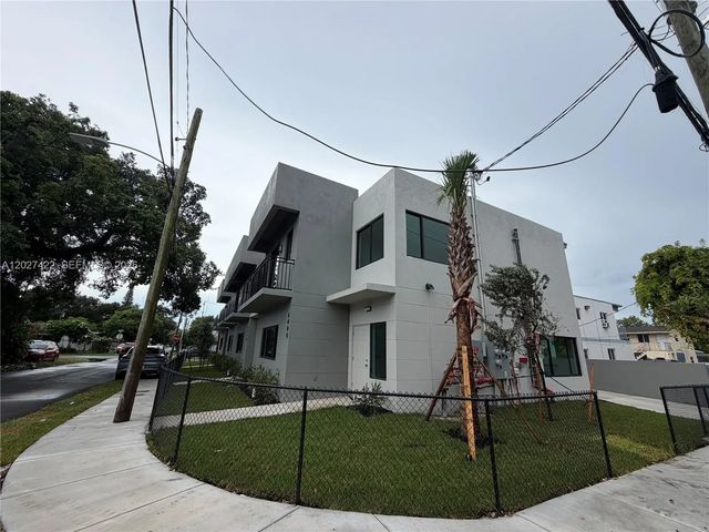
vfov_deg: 85.7
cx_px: 354
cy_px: 266
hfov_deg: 102.1
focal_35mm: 14
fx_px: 287
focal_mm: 2.22
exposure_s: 1/770
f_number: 2.2
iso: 20
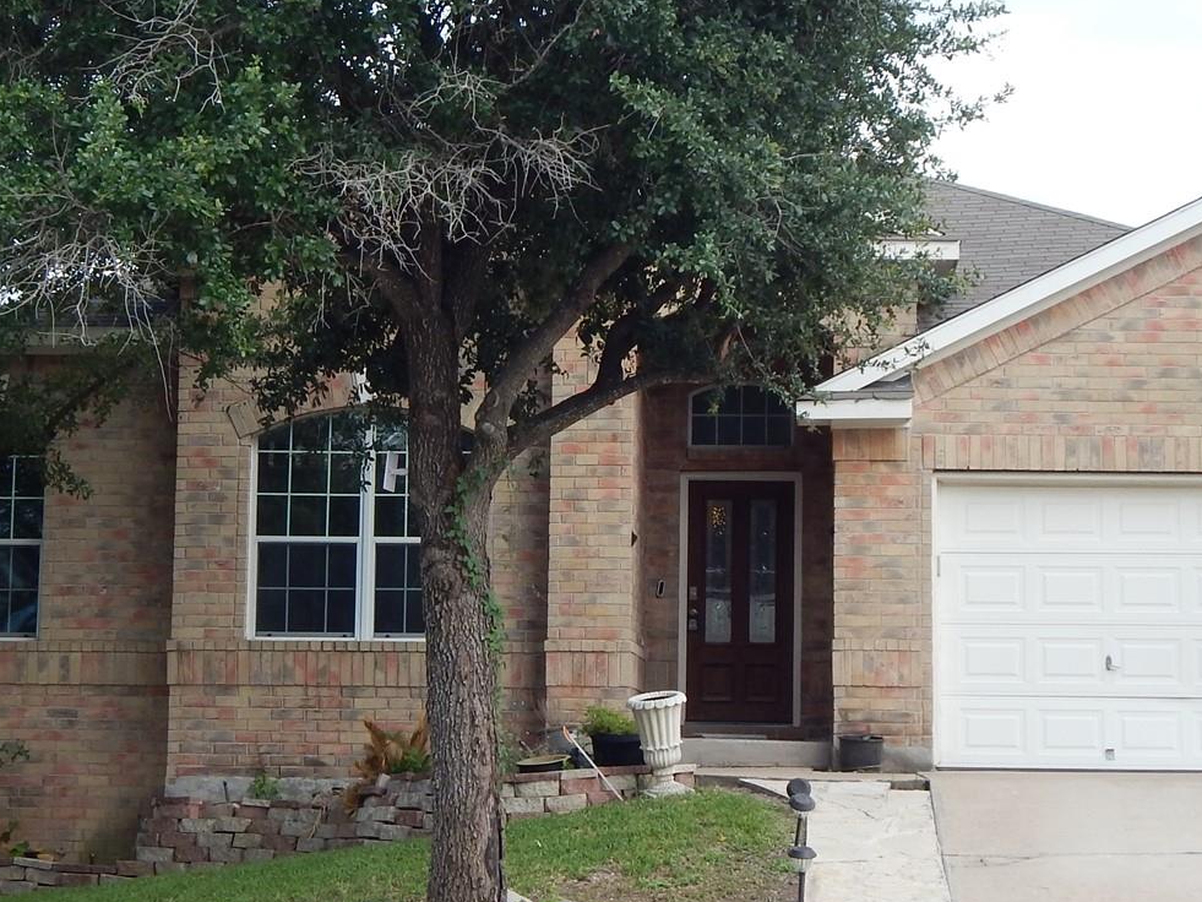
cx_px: 647
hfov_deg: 27.4
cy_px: 485
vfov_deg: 20.7
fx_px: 2466
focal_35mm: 71
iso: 125
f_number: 3.3
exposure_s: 1/400
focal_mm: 6.1
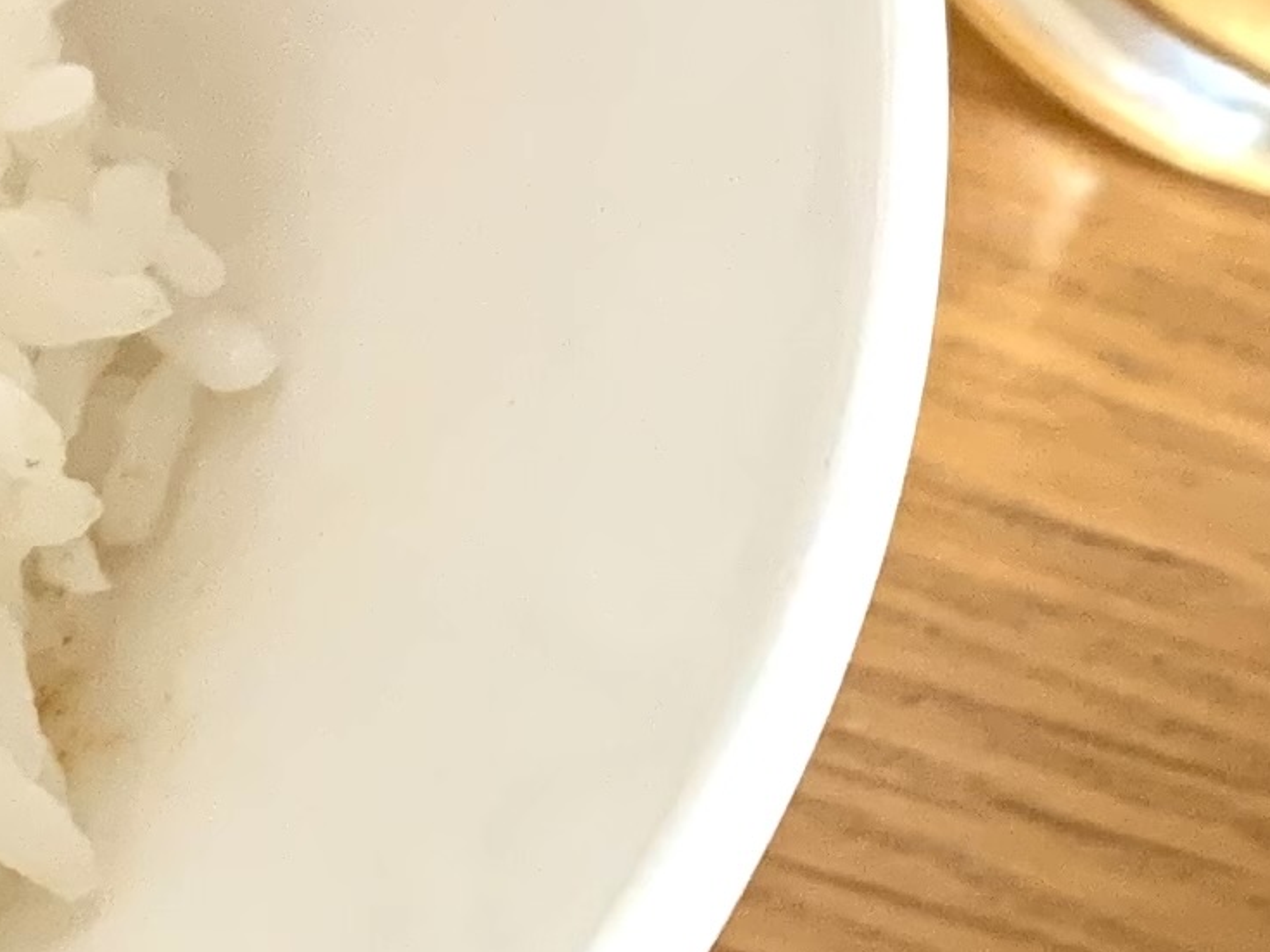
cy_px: -96
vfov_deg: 12.0
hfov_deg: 14.7
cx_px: -791
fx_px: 4475
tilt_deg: -57.2
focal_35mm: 122
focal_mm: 4.25
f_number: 1.8
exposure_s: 1/60
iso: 250
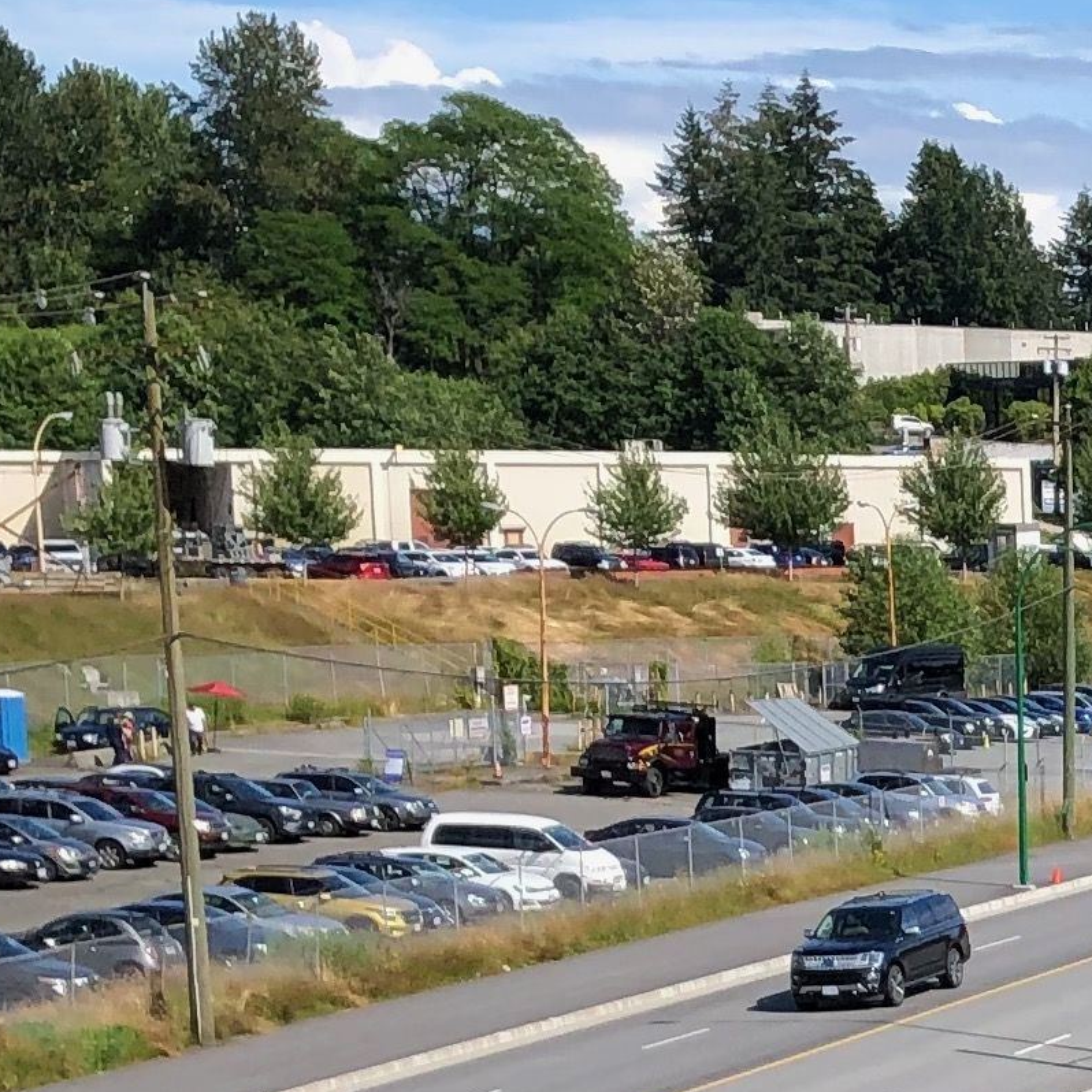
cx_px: 1890
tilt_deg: -9.5
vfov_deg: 13.5
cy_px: 1360
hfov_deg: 12.8
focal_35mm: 125
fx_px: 4461
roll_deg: -0.4
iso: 20
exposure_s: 1/2088
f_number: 1.8
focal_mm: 3.99
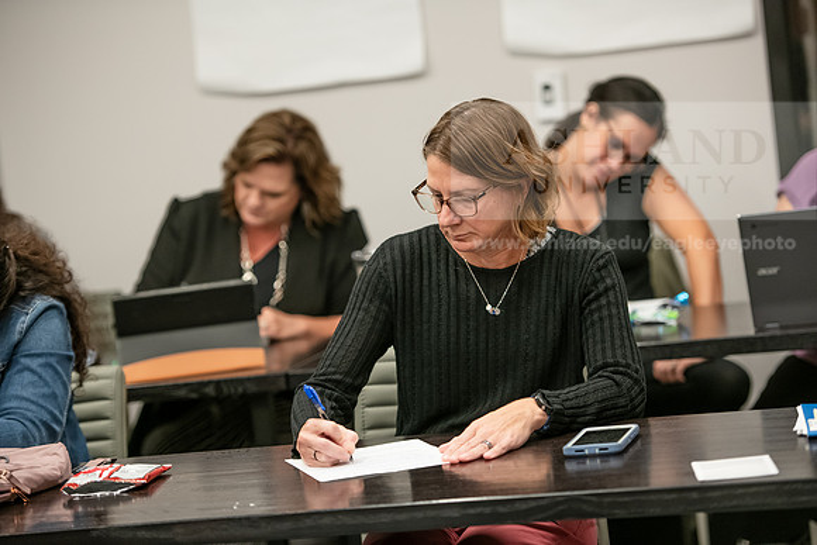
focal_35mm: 120
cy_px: 272
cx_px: 408
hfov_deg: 17.1
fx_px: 2724
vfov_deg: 11.4
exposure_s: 1/200
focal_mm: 120
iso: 1600
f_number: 2.8
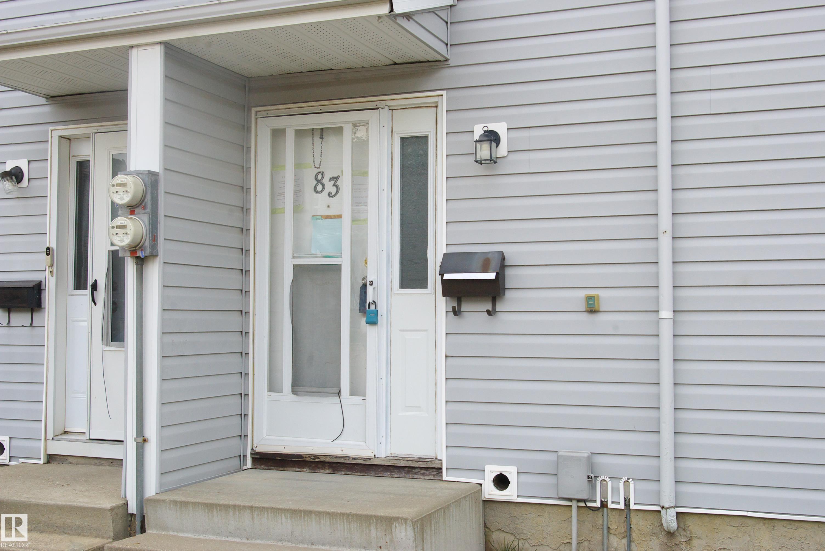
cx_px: 412
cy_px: 276
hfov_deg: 46.4
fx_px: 963
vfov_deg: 31.9
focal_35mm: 42
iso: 800
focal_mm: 28
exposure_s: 1/350
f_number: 13
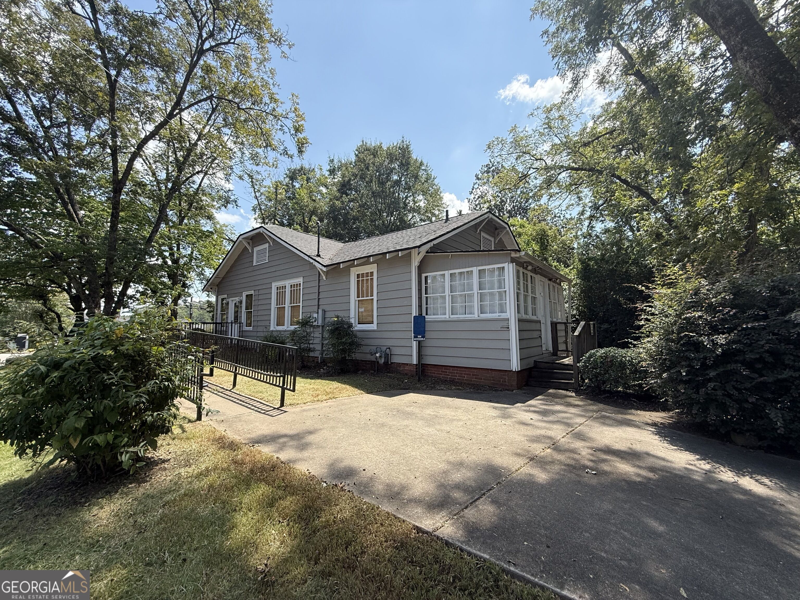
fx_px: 324
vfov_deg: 85.7
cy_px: 300
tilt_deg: +5.8
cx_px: 400
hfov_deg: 102.1
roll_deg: +0.0
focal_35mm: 14
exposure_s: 1/770
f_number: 2.2
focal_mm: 2.22
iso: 64
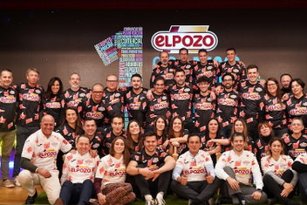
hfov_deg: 41.8
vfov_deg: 28.7
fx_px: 401
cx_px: 173
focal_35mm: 47
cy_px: 99
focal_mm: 24
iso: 2500
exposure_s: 1/100
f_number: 4
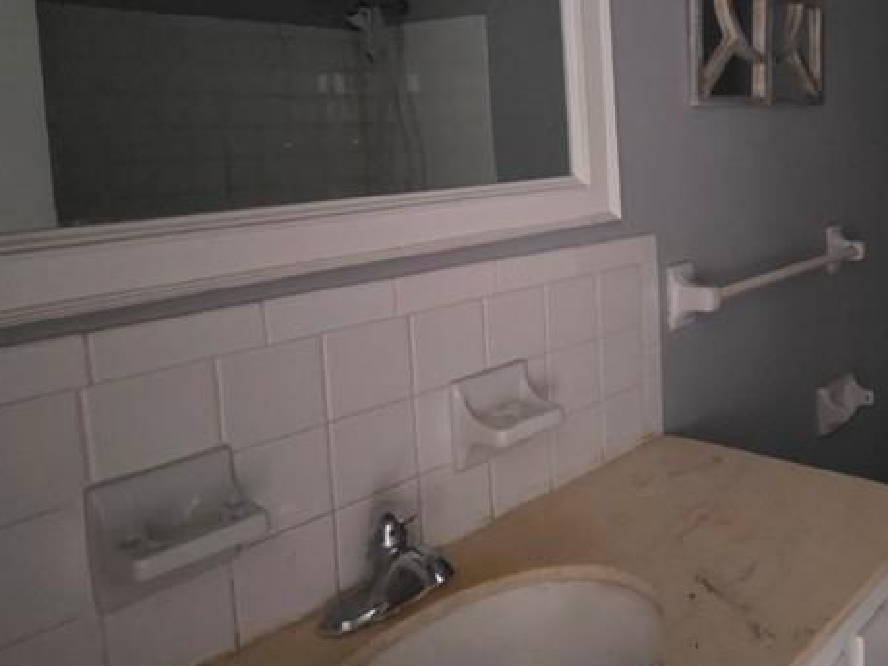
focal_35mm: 29
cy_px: 215
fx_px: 744
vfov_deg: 47.3
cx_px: 807
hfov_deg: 53.6
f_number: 1.9
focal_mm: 2.2
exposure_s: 1/20
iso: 2500
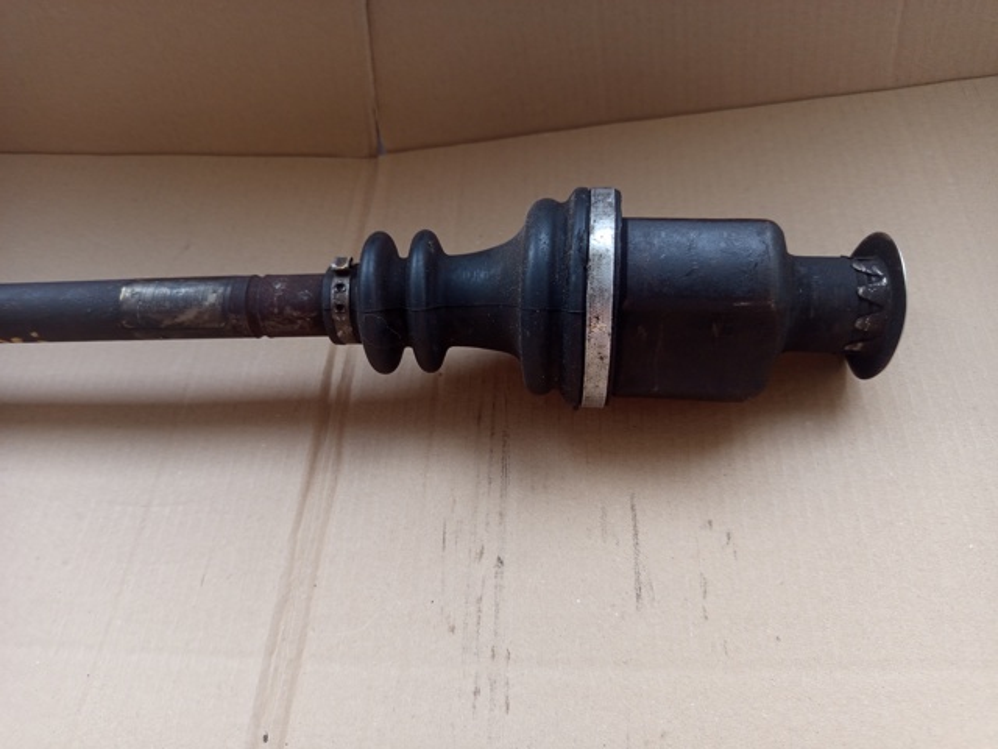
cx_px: 499
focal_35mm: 24
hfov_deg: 71.6
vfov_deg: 56.8
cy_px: 374
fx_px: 692
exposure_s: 1/50
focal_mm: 5.24
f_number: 1.7
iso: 412
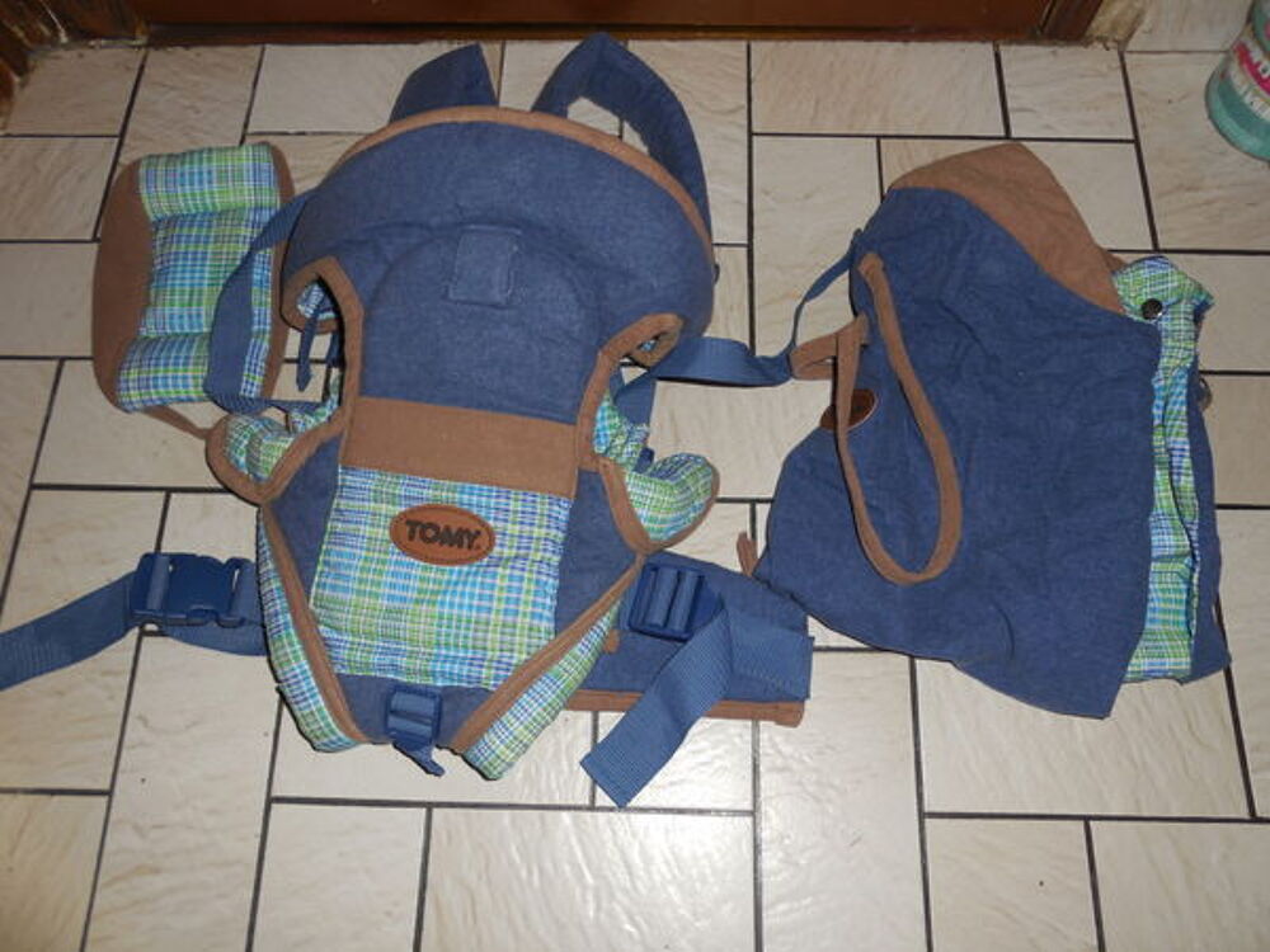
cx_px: 635
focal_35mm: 26
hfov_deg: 67.3
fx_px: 954
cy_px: 476
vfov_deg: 53.1
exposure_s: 1/25
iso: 125
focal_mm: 4.6
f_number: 3.5
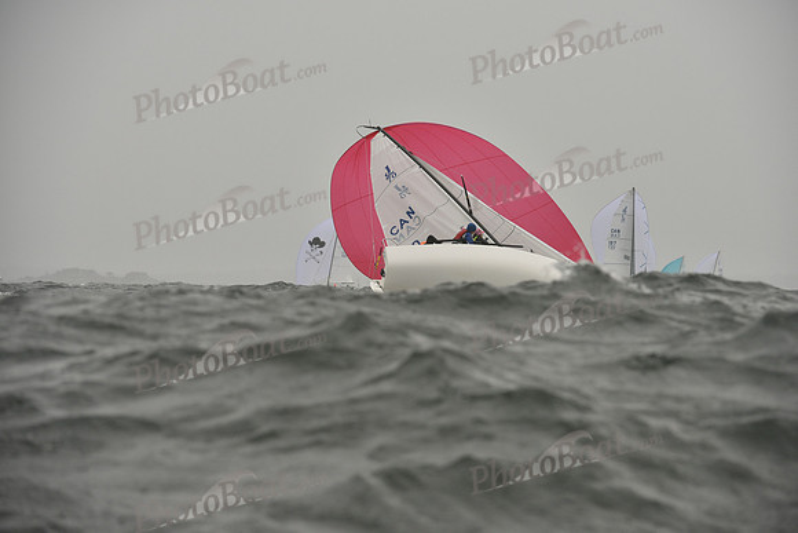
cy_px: 266
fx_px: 4434
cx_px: 399
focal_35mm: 200
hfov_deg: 10.3
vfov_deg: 6.9
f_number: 5.6
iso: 400
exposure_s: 1/1000
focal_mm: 200
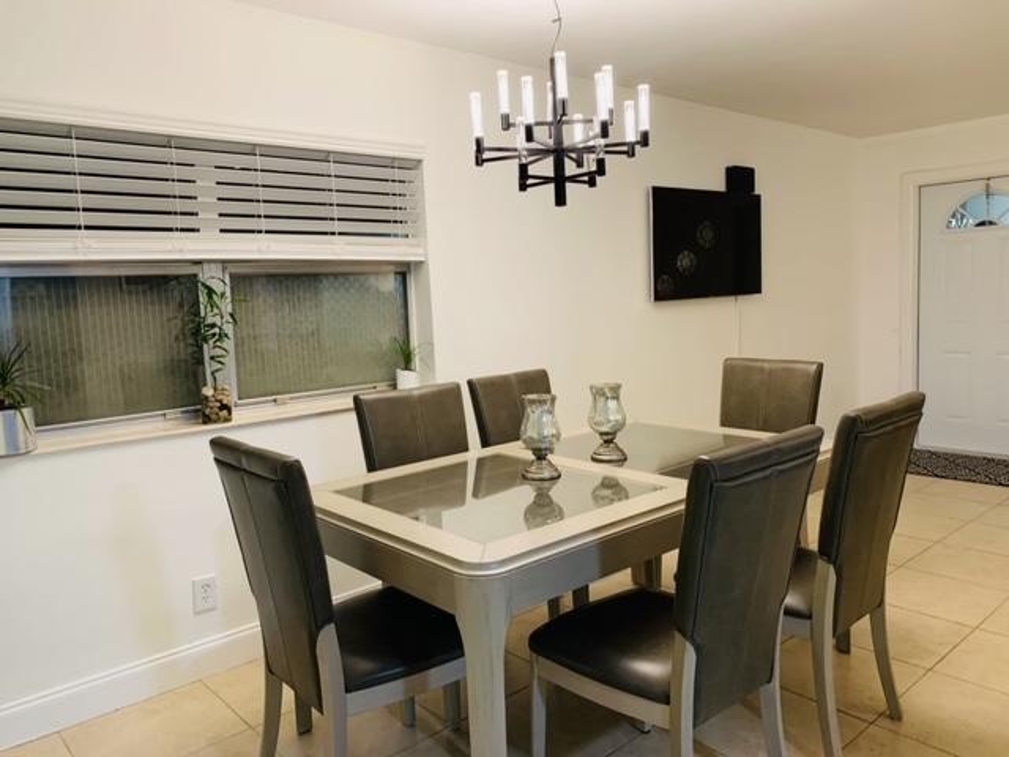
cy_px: 378
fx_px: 758
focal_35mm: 26
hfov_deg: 67.3
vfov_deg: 53.1
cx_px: 504
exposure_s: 1/60
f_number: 1.8
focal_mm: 4.25
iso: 250
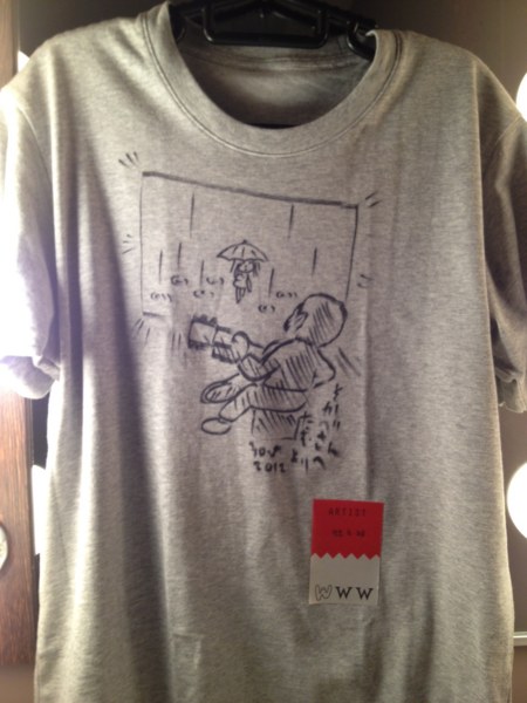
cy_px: 352
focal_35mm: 35
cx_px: 264
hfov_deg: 40.7
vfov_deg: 52.6
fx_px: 710
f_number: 2.4
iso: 80
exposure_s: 1/20
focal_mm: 4.28
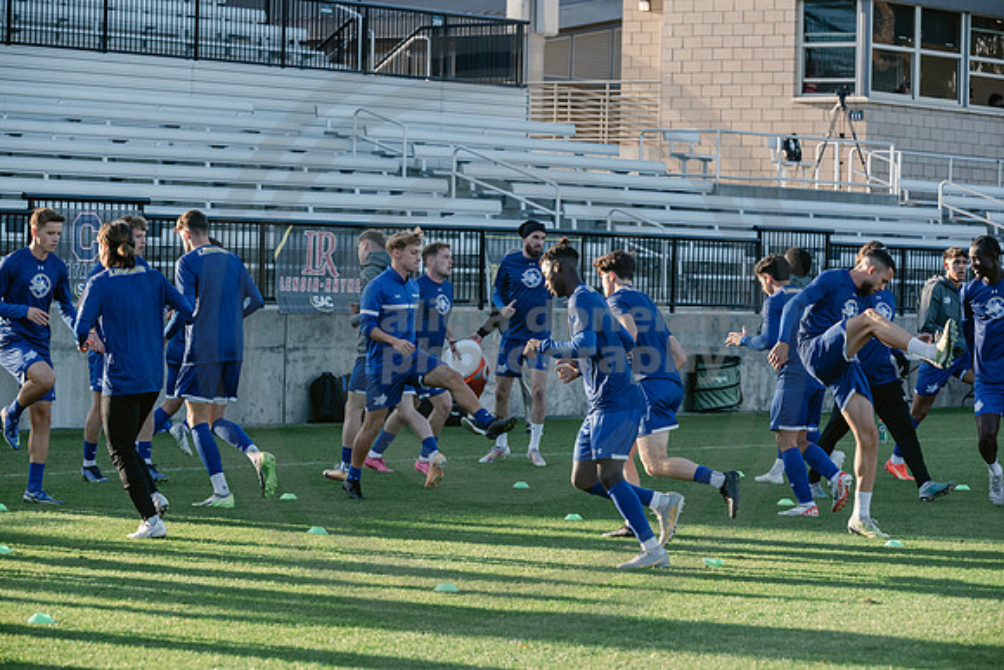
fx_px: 3626
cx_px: 502
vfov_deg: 10.6
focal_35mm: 130
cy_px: 335
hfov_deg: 15.8
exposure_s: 1/1000
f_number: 6.3
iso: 1250
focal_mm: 130
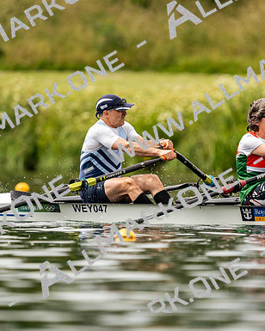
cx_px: 214
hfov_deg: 1.8
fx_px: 8323
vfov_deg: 2.3
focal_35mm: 849
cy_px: 166
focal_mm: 600
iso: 320
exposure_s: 1/2000
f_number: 6.3
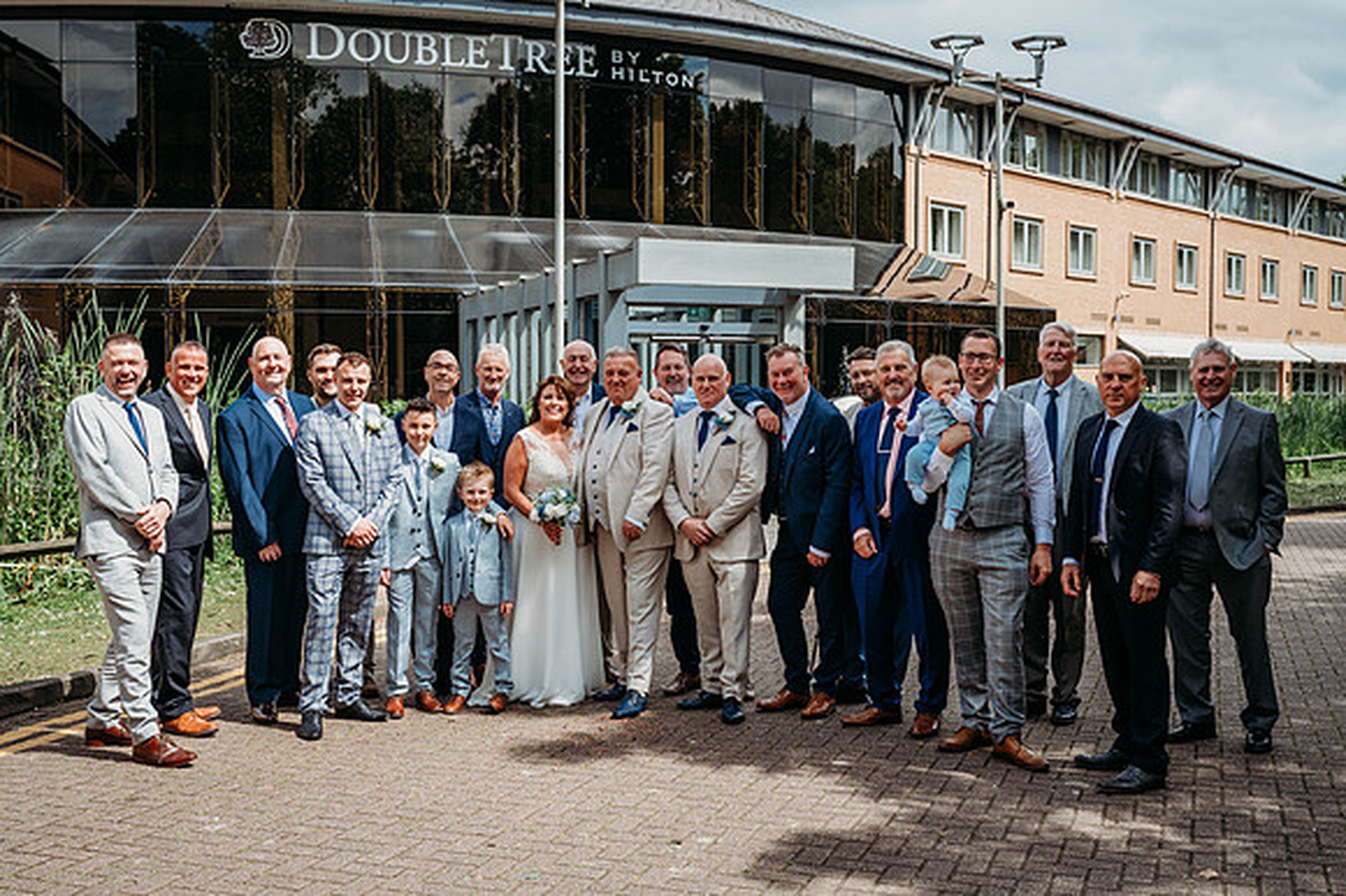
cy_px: 448
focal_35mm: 39
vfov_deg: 34.2
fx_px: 1457
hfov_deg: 49.6
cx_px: 673
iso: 100
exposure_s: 1/500
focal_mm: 39
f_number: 5
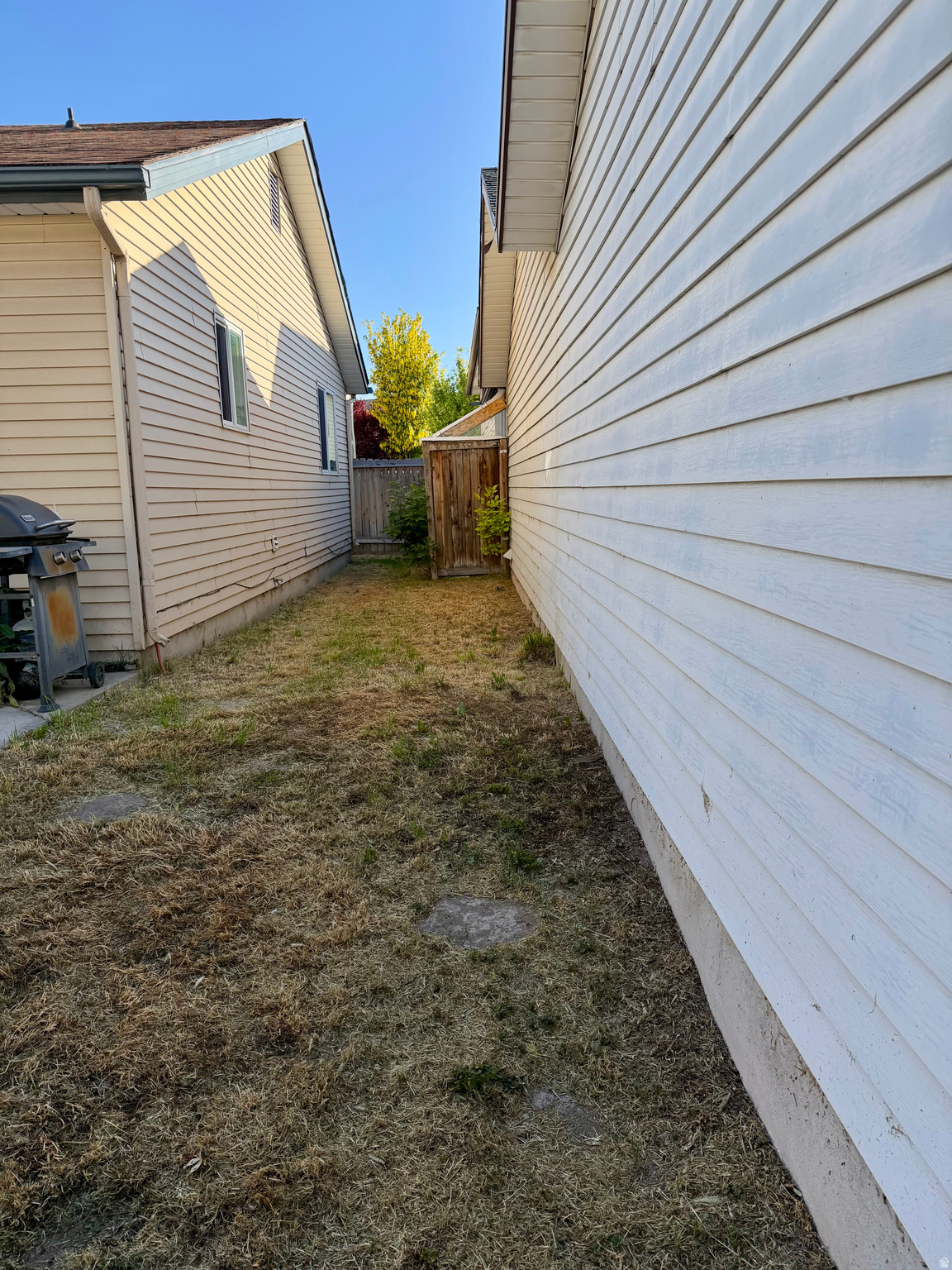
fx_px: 880
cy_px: 635
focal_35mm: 24
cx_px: 476
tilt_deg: -7.9
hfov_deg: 56.8
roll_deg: +1.7
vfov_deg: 71.6
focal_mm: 6.76
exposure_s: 1/1727
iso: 100
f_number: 1.78
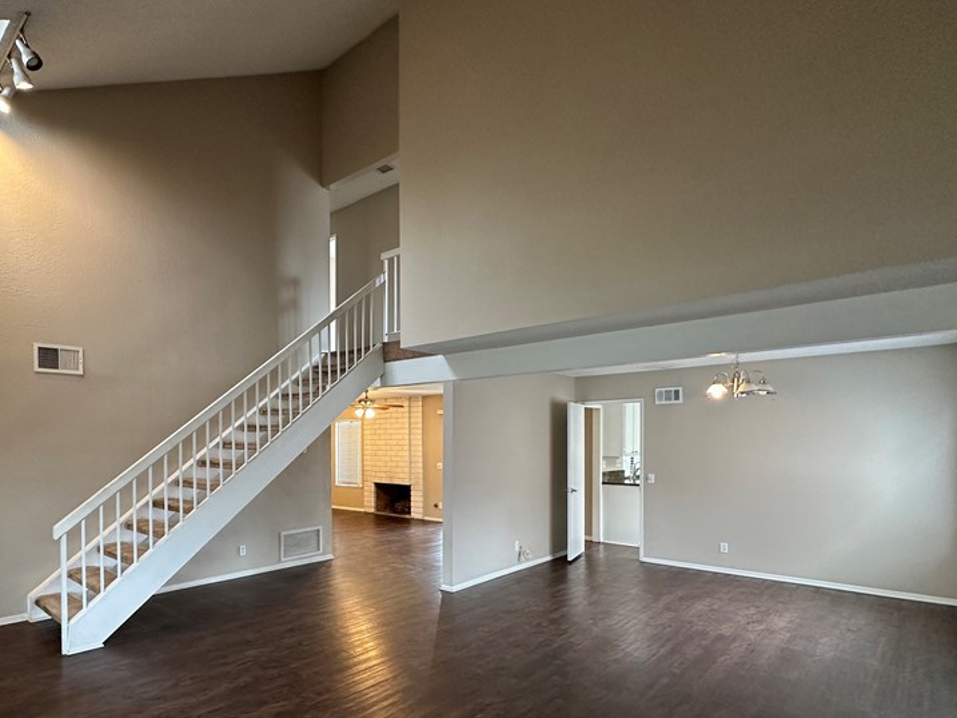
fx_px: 553
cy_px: 446
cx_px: 352
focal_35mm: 20
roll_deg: -0.1
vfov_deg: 65.1
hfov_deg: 80.1
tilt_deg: -0.5
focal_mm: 2.22
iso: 320
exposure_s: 1/60
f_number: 2.2
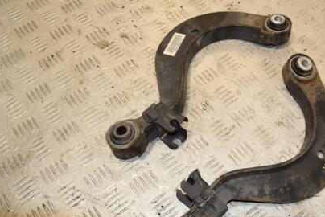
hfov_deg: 41.7
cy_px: 122
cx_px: 211
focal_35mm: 47
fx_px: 422
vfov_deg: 28.8
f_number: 10
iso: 800
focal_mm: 21
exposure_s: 1/200
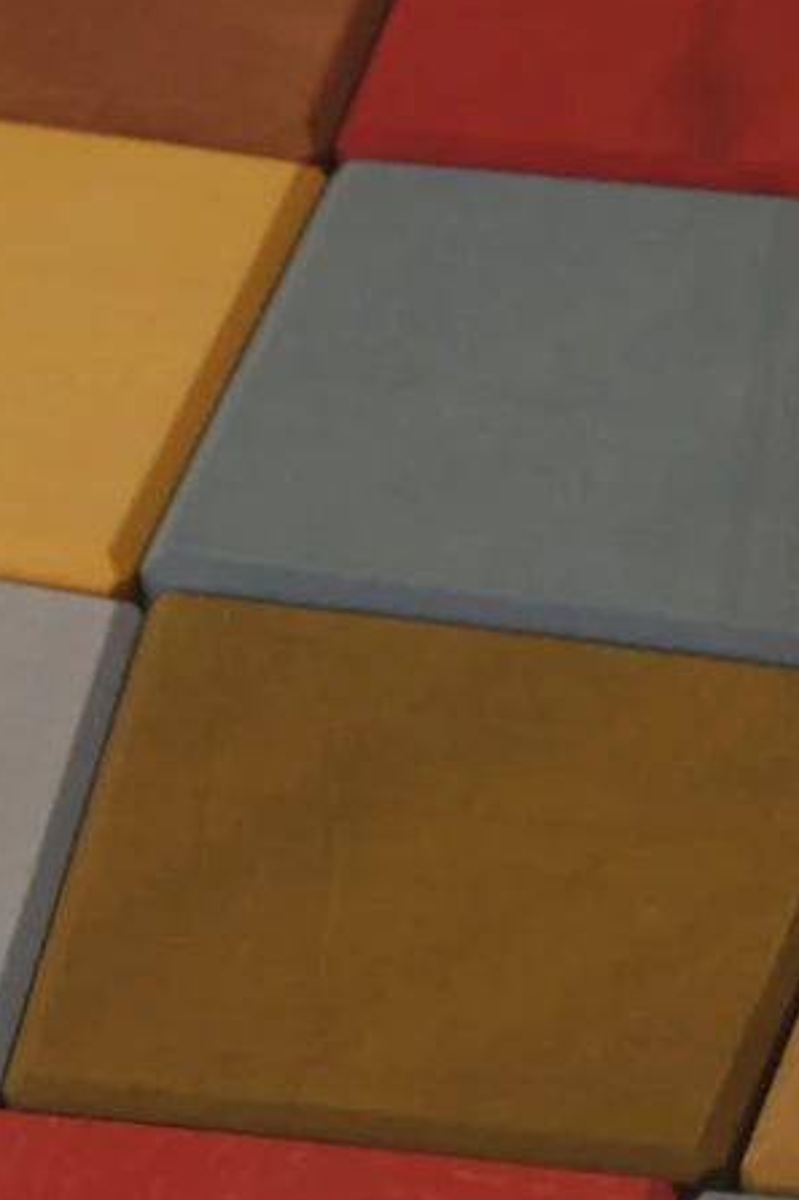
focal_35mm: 223
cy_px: 1698
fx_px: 7429
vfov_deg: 9.0
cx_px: 507
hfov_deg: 6.2
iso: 800
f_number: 6.4
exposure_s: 1/250
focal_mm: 23
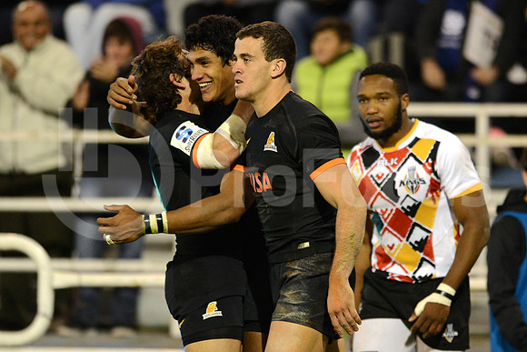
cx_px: 264
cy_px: 176
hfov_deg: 6.9
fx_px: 4392
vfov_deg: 4.6
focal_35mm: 300
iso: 3200
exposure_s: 1/640
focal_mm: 300
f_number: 2.8
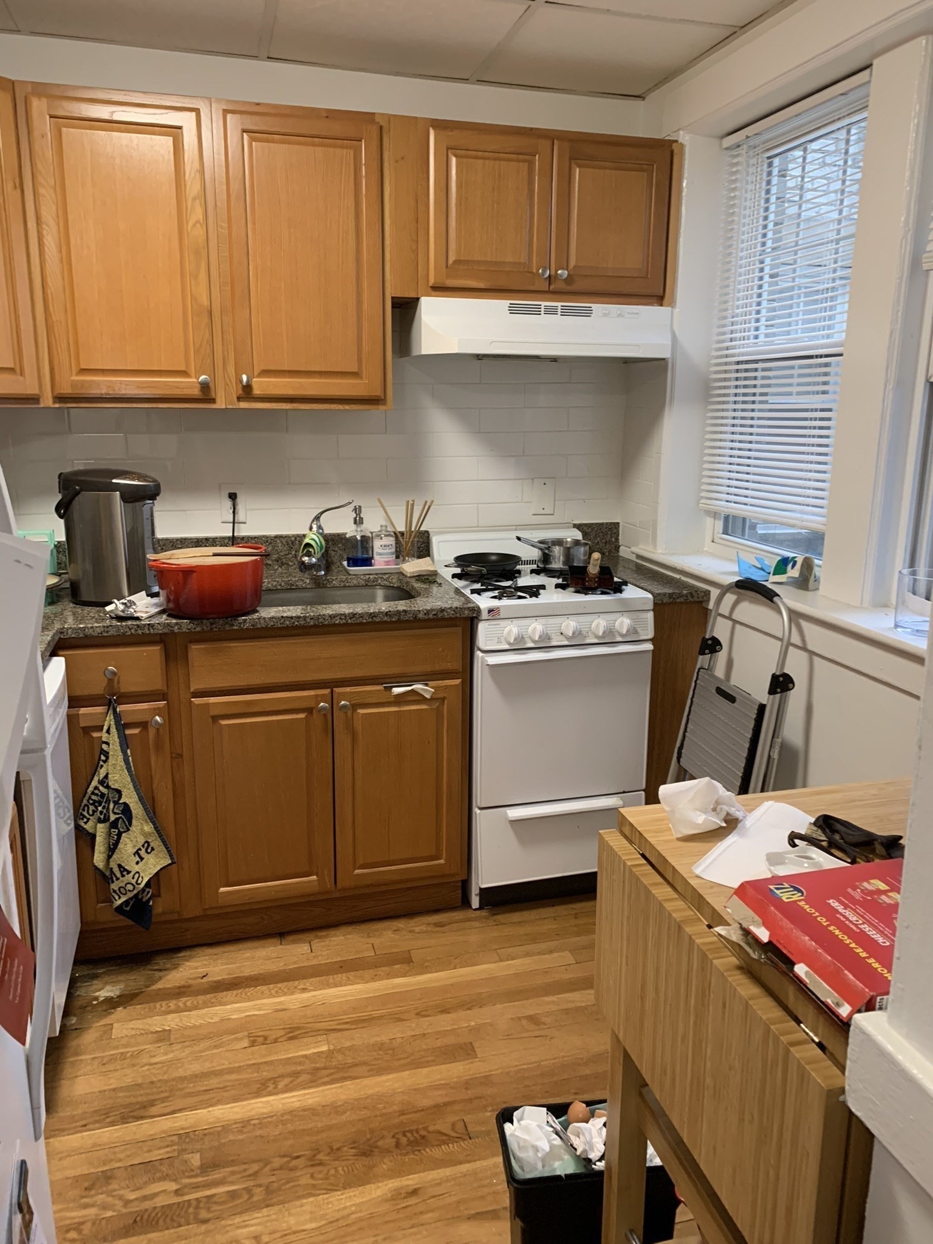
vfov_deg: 67.3
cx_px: 466
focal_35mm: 26
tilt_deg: -12.7
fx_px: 934
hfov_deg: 53.1
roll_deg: +0.6
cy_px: 622
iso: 200
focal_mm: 4.25
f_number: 1.8
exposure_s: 1/60
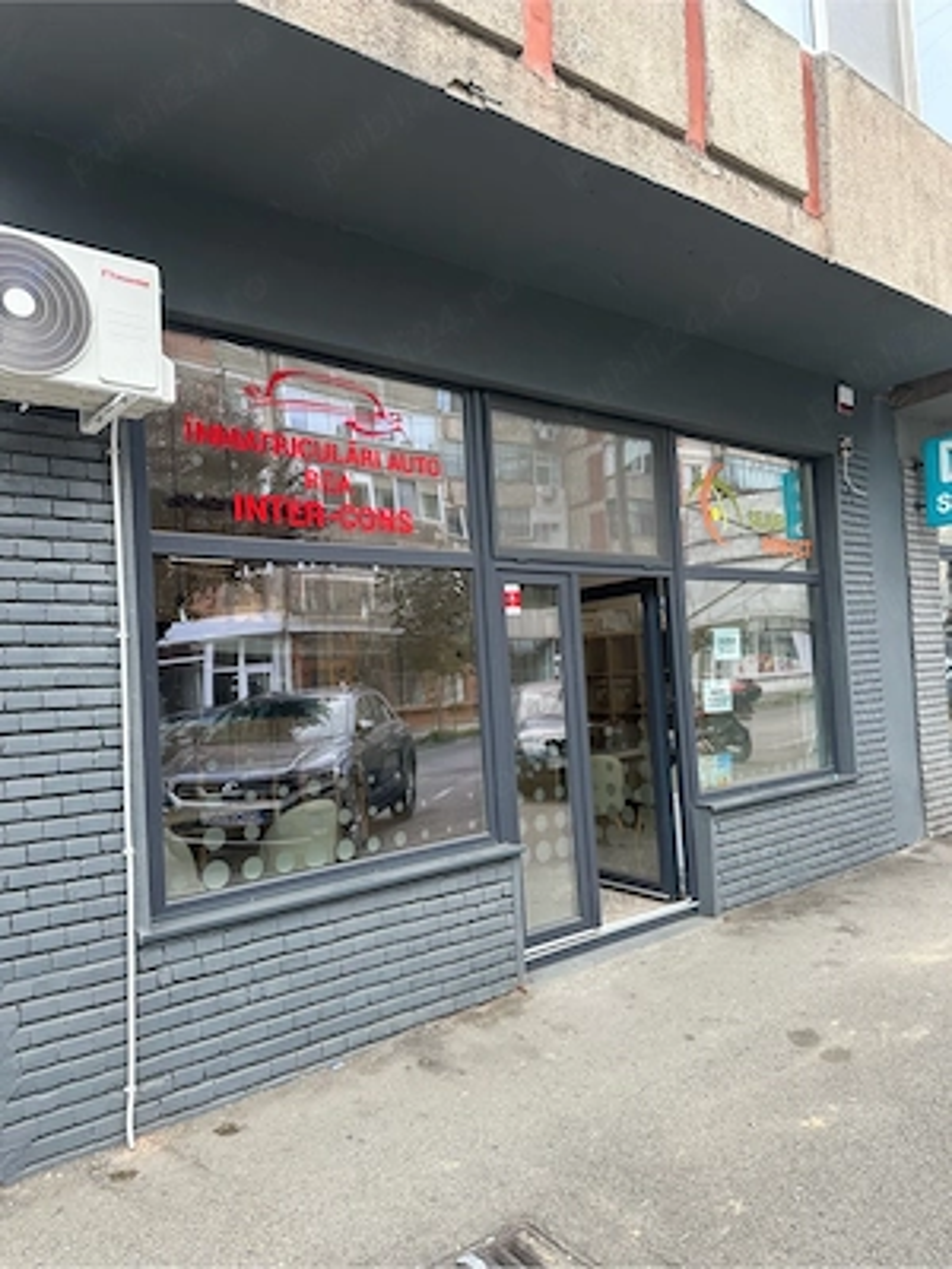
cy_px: 634
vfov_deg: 71.6
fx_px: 880
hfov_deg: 56.8
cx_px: 476
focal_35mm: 24
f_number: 1.78
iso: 80
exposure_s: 1/396
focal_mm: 6.86
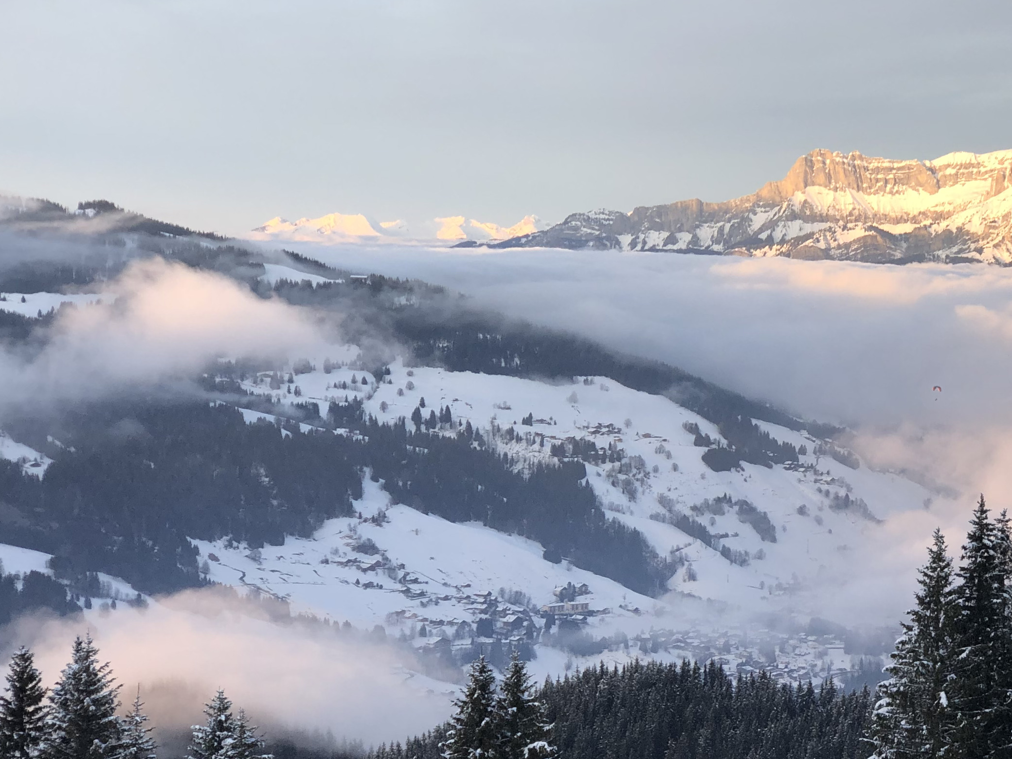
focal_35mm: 100
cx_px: 945
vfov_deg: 14.8
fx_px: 2924
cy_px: 479
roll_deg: -0.5
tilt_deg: -4.7
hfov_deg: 19.2
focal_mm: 6
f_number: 2.4
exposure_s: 1/100
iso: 16
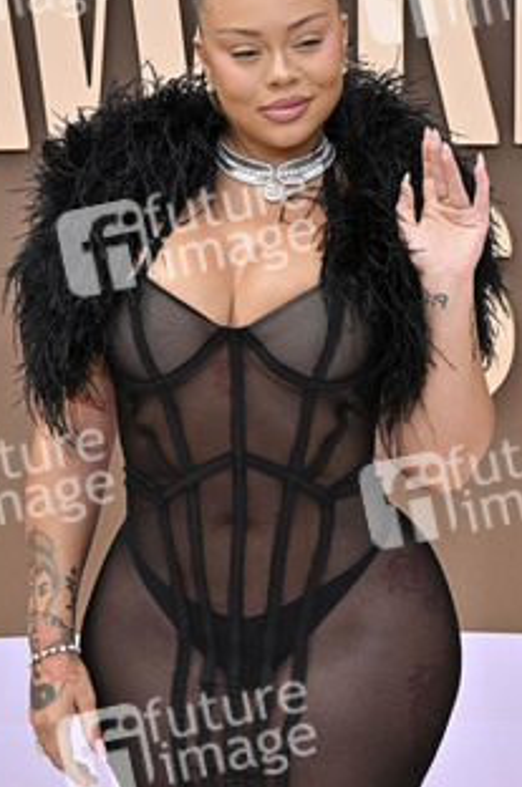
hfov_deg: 12.1
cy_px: 363
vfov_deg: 18.1
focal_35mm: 113
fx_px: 2466
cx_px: 260
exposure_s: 1/320
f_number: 11
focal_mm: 88
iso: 400
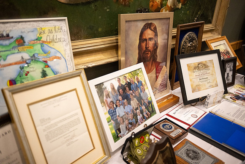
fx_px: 218
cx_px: 122
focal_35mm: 32
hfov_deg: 58.7
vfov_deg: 41.1
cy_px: 82
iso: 3200
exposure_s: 1/500
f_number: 2.8
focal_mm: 32
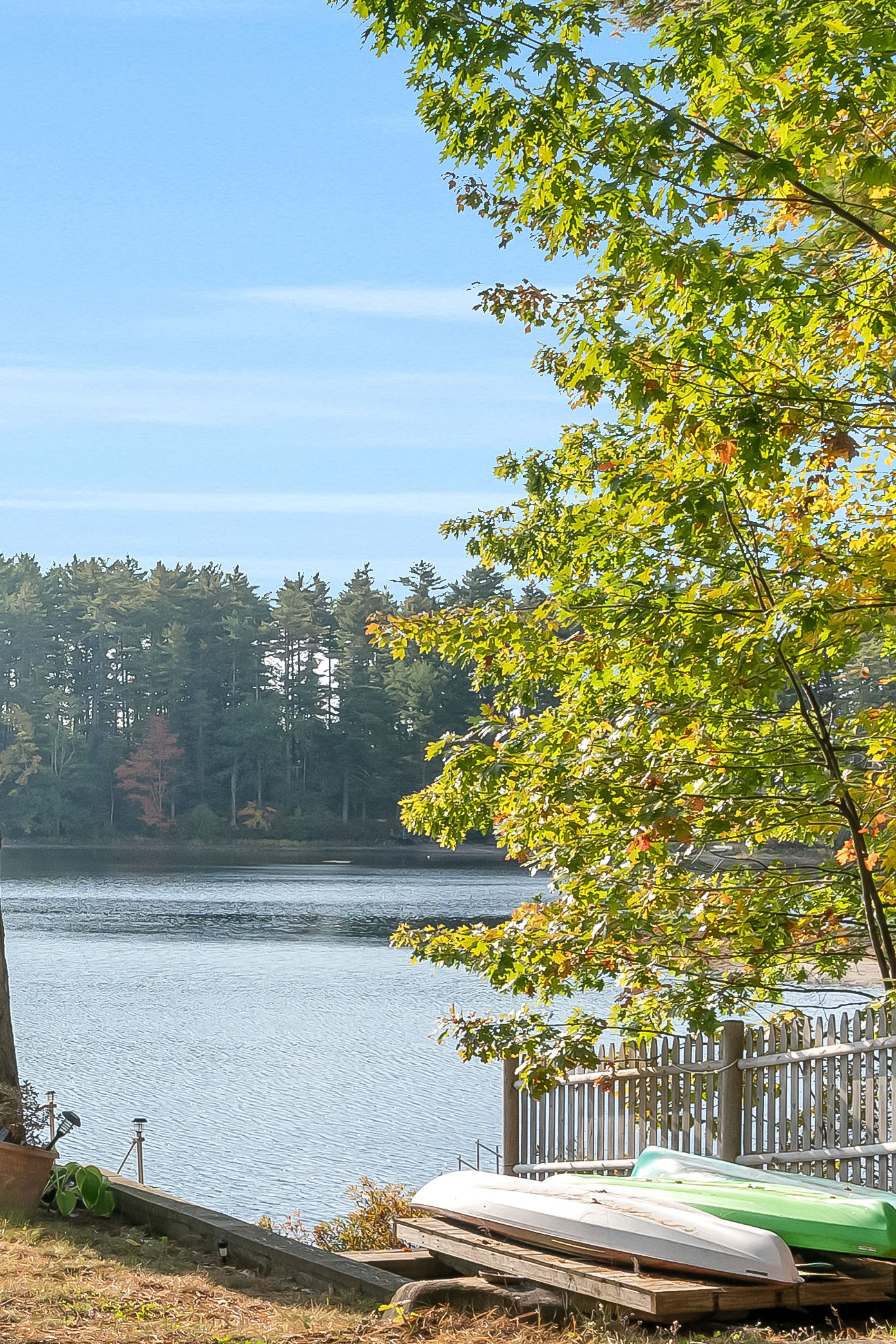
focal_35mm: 61
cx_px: -504
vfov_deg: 32.7
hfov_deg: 19.1
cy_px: 834
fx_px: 2277
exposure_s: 1/500
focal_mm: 16
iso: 800
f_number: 8
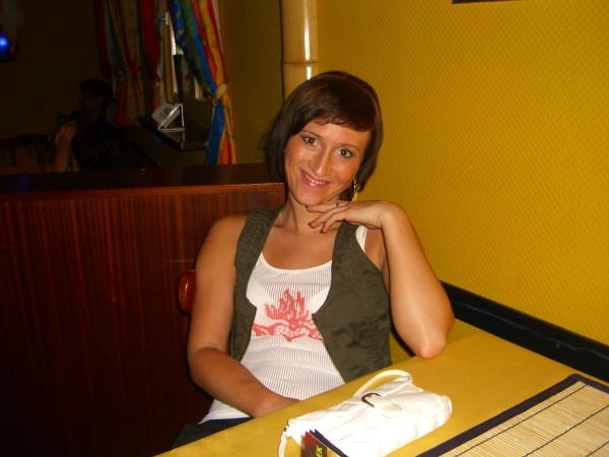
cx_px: 304
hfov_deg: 49.0
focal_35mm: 38
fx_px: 669
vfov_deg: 37.7
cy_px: 228
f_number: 2.8
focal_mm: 7.9
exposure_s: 1/60
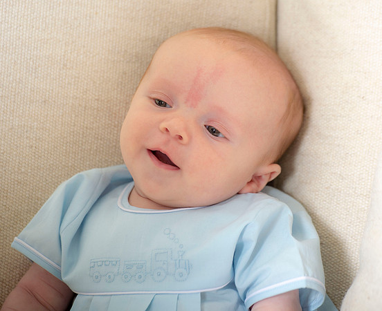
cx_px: 227
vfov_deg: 6.3
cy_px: 149
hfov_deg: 7.7
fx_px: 2850
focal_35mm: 250
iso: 250
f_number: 4.5
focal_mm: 200
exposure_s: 1/200
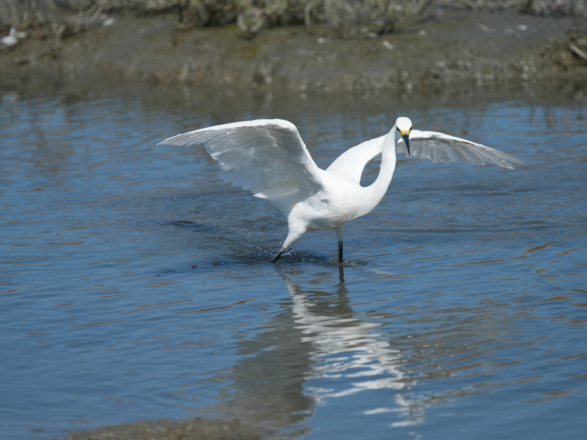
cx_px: 297
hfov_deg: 3.3
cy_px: 220
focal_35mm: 607
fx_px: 10293
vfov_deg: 2.5
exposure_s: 1/2500
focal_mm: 560
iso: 500
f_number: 6.3
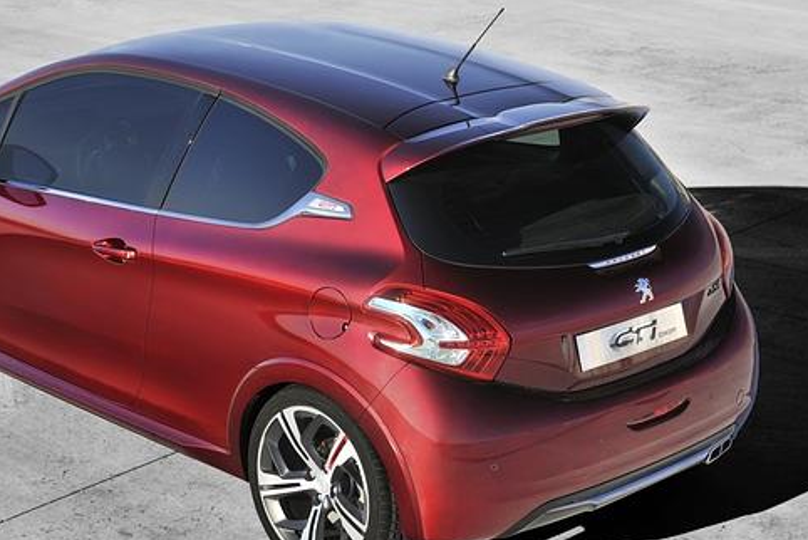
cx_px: 305
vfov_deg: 17.7
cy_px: 261
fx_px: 1729
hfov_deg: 26.2
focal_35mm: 77
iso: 100
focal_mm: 58
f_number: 6.3
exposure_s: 1/100
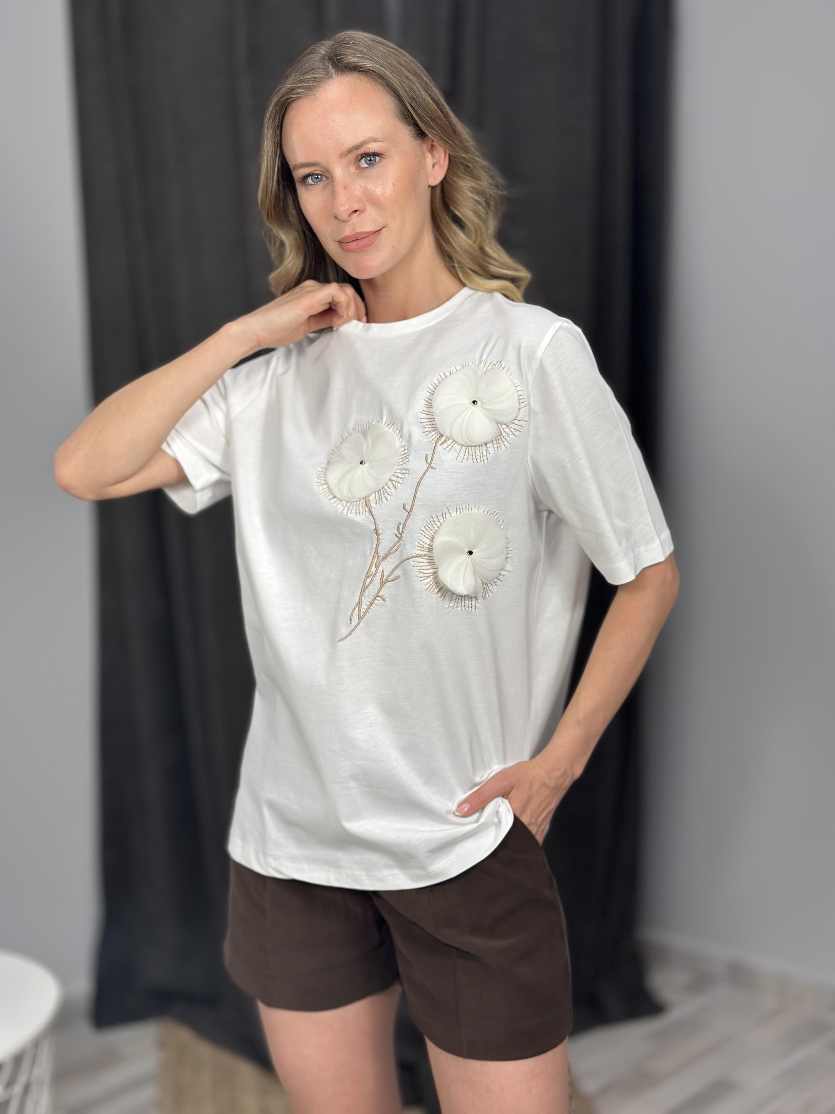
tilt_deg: -6.2
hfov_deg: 30.3
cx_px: 418
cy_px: 557
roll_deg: +0.9
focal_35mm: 48
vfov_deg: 39.7
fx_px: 1544
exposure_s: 1/138
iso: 80
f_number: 1.78
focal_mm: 6.86
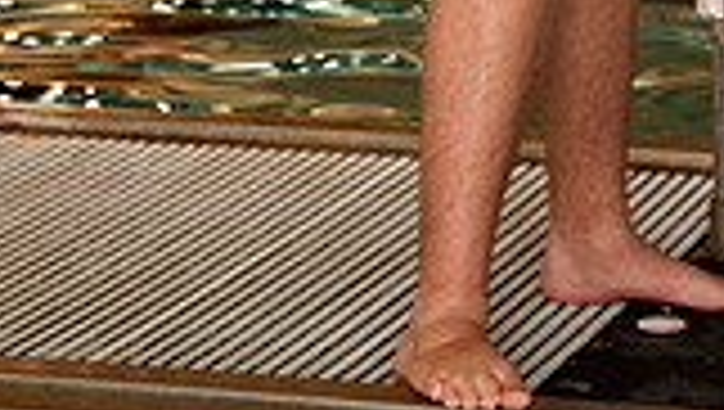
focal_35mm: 190
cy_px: -509
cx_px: 576
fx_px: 3652
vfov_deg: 6.2
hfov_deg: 11.3
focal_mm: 65
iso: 800
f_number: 5
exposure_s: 1/200
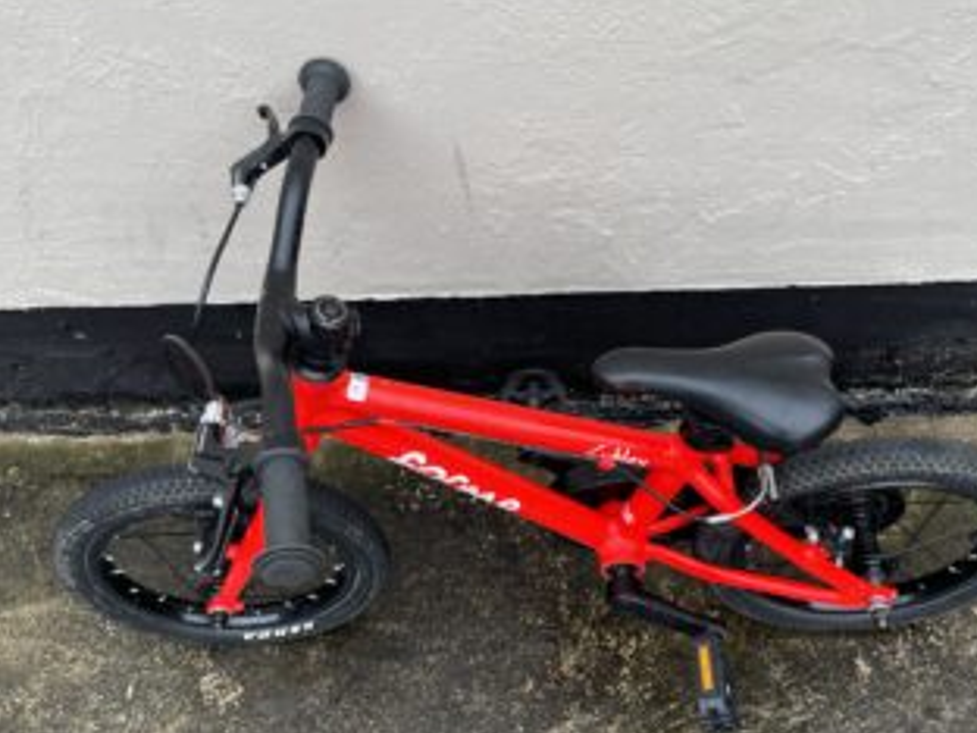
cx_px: 470
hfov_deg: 46.8
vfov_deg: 36.0
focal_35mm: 40
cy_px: 376
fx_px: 1129
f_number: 1.6
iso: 80
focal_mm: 4.2
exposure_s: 1/121
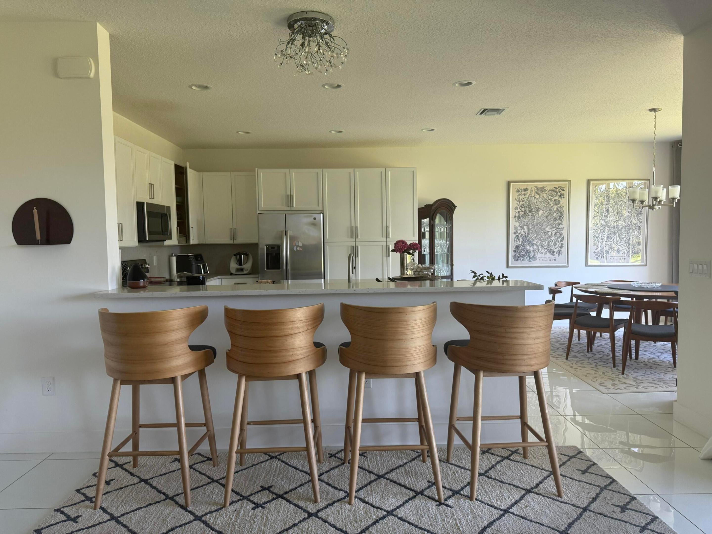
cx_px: 356
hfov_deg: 71.6
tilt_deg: -3.0
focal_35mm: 24
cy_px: 267
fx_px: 494
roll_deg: +1.3
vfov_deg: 56.8
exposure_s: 1/121
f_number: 1.78
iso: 160
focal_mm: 6.76
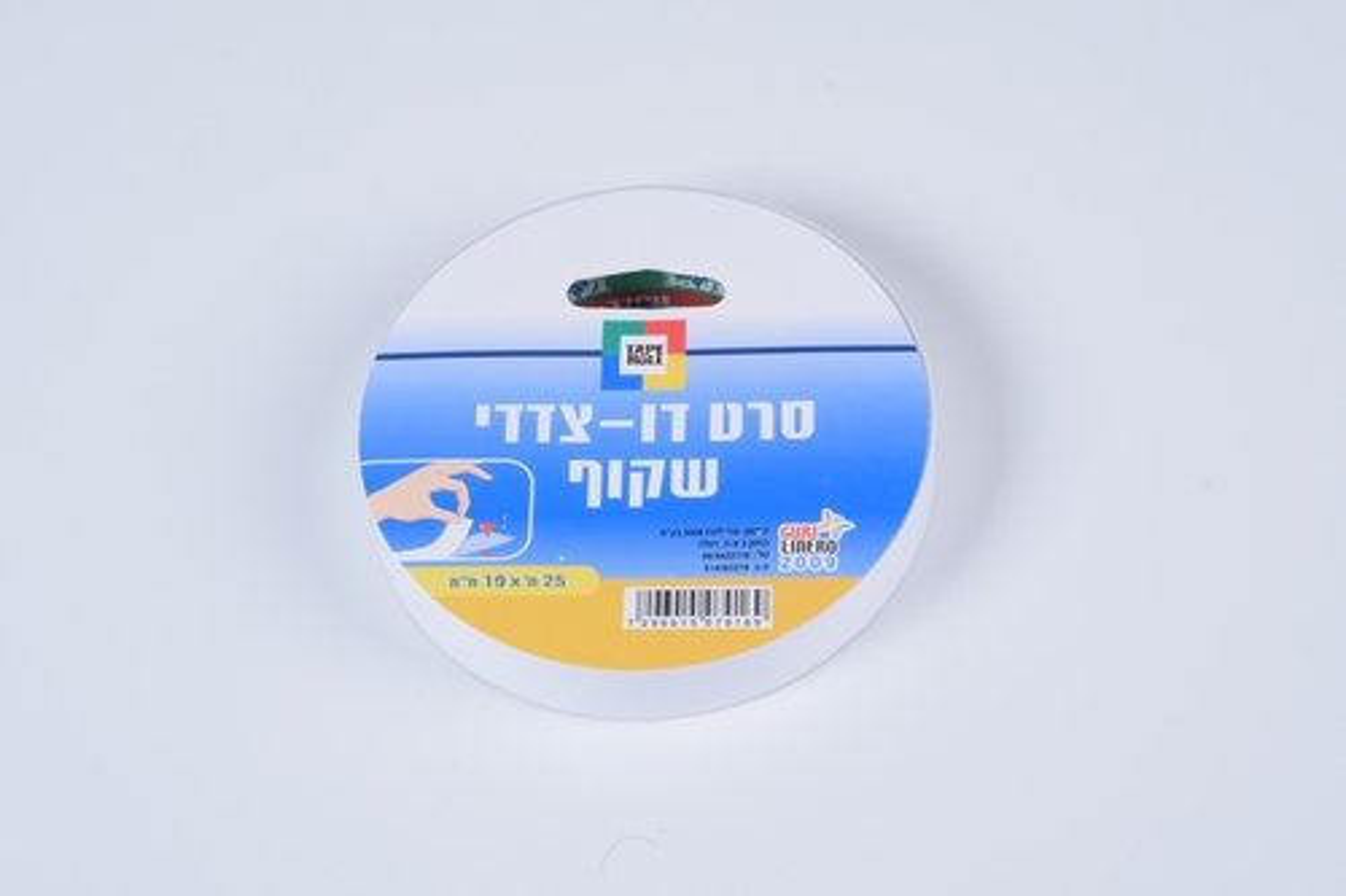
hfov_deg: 22.6
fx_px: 3364
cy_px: 448
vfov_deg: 15.2
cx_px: 673
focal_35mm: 90
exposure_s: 1/60
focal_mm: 60
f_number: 32
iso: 125
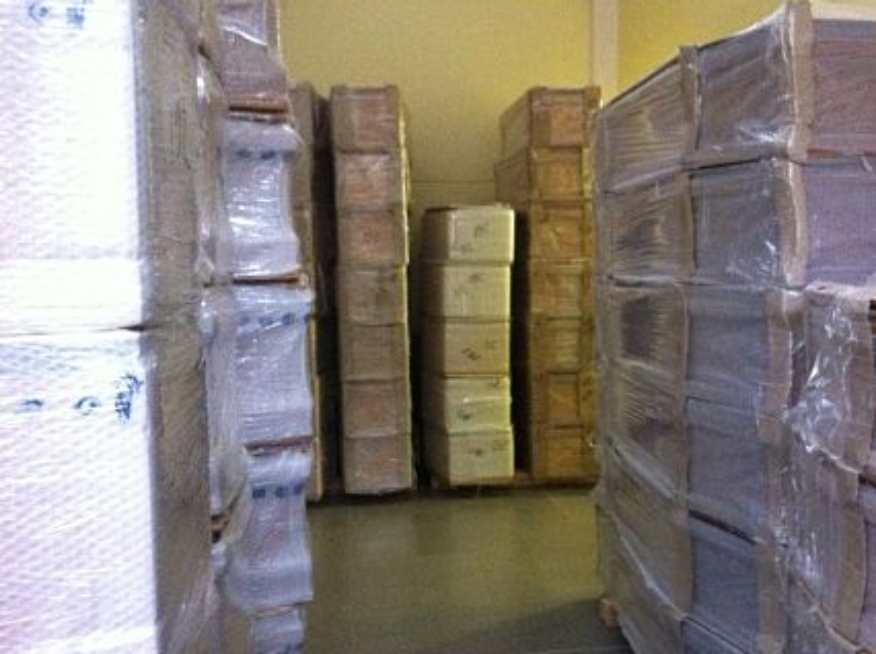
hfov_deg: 42.8
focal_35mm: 44
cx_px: 534
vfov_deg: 32.8
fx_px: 1112
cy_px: 358
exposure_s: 1/15
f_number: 2.8
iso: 1000
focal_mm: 3.85
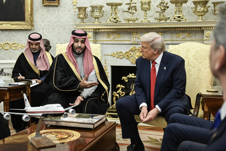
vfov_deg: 29.2
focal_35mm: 46
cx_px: 113
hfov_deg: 42.7
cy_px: 76
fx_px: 289
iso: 4000
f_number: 3.5
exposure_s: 1/250
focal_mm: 46
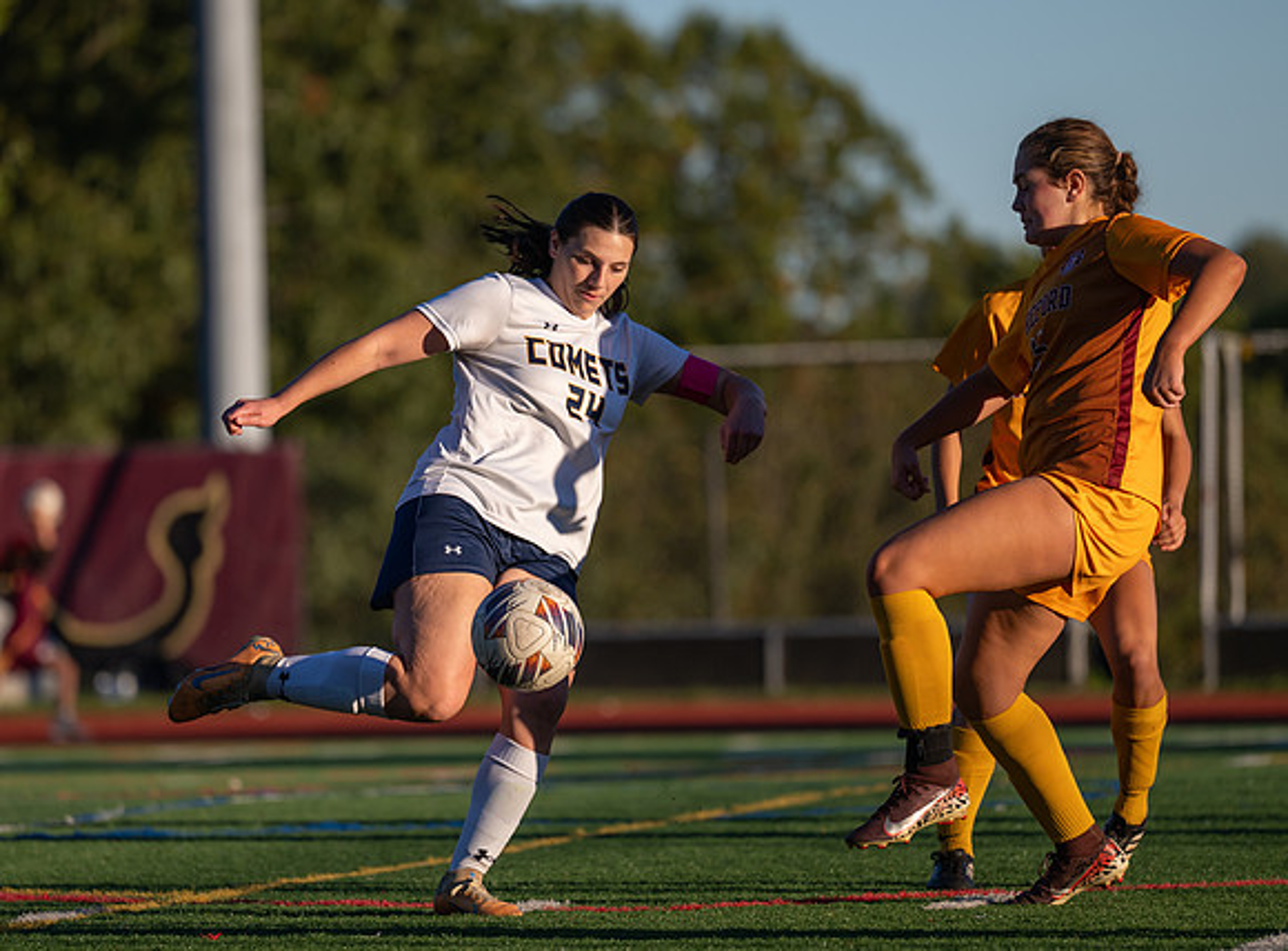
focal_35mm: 326
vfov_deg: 4.5
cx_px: 426
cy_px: 500
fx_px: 12070
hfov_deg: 6.1
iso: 110
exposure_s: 1/2000
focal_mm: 200
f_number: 2.8
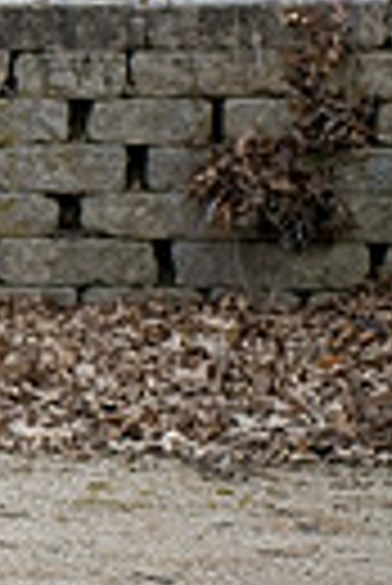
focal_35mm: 357
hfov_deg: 3.7
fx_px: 5815
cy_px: -56
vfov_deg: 5.7
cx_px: -901
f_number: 6.3
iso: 400
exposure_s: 1/640
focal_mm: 80
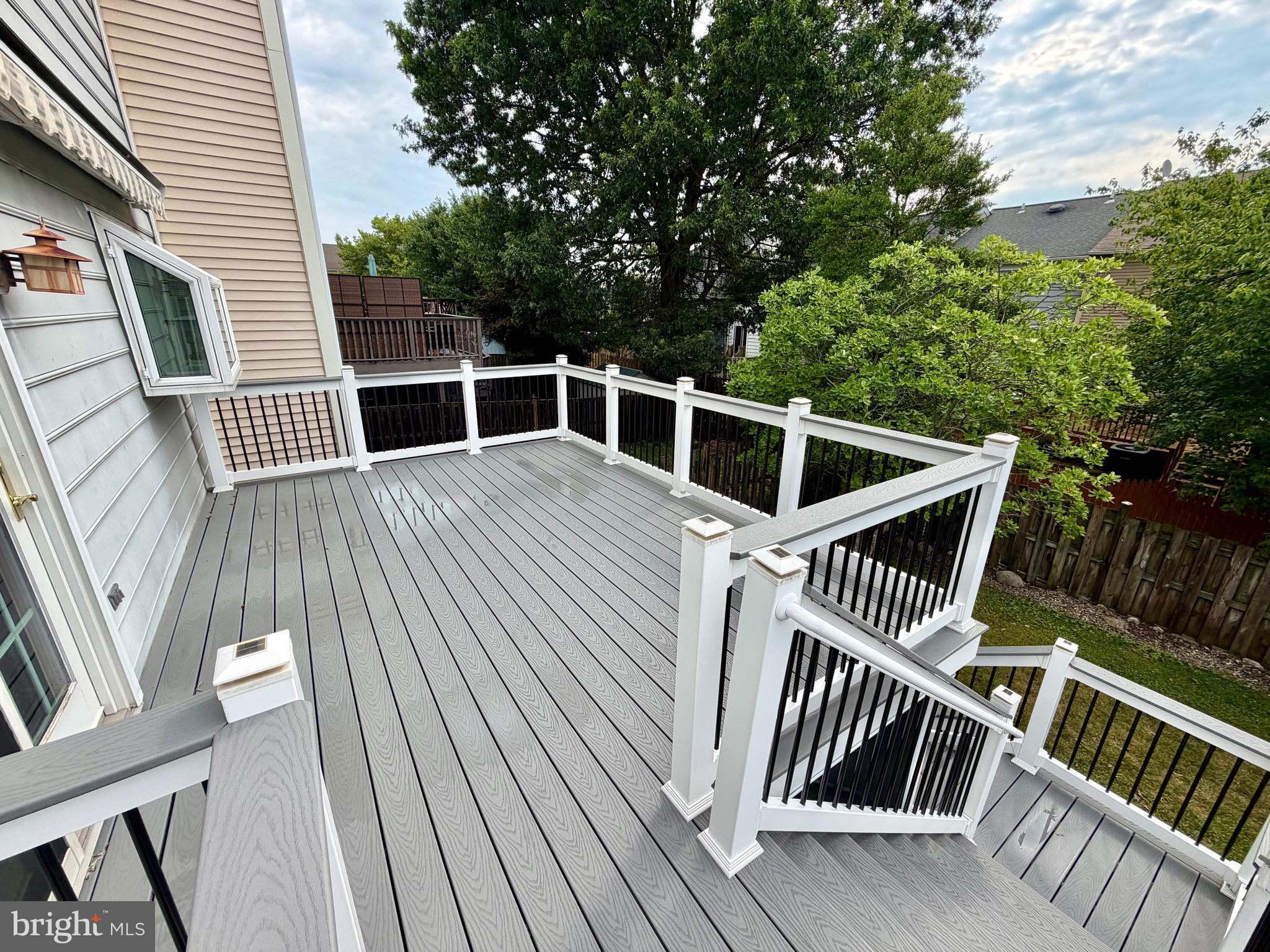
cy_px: 476
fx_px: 514
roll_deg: +0.1
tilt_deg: -18.6
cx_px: 635
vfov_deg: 85.7
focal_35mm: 14
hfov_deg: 102.1
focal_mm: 2.22
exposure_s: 1/726
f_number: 2.2
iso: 40
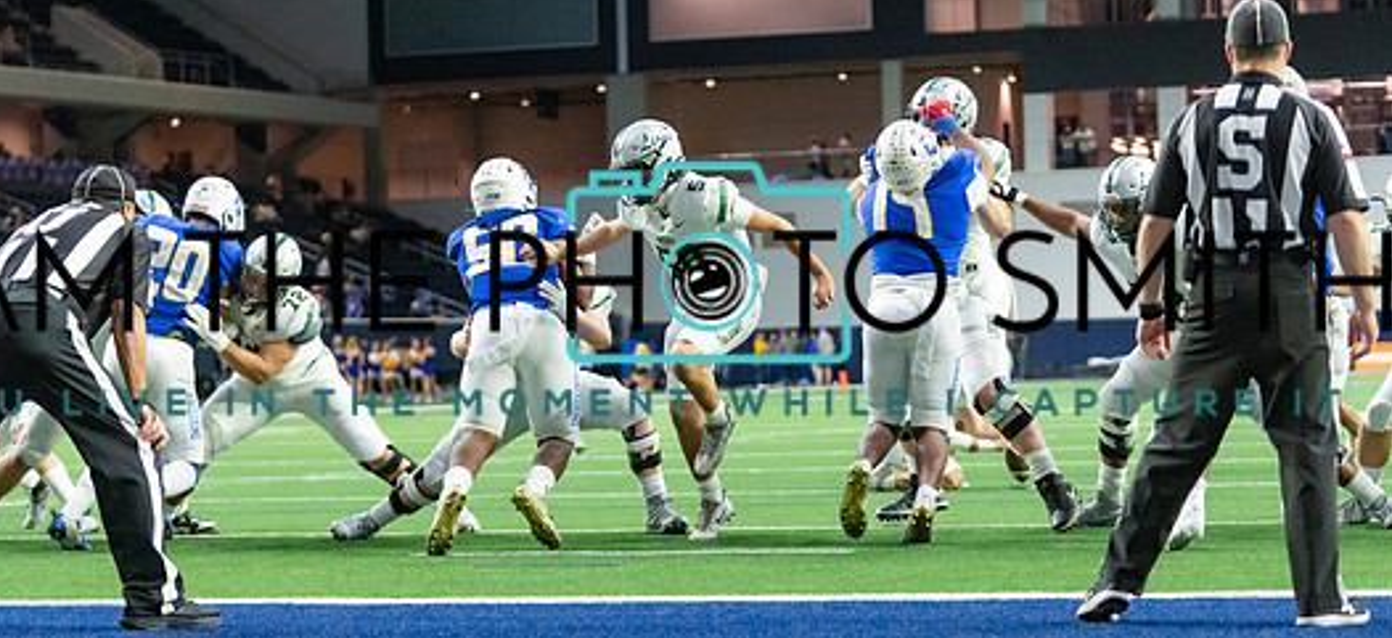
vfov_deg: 9.8
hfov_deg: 21.2
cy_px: 338
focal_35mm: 105
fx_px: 3716
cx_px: 653
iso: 4000
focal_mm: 84
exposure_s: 1/800
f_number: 2.8
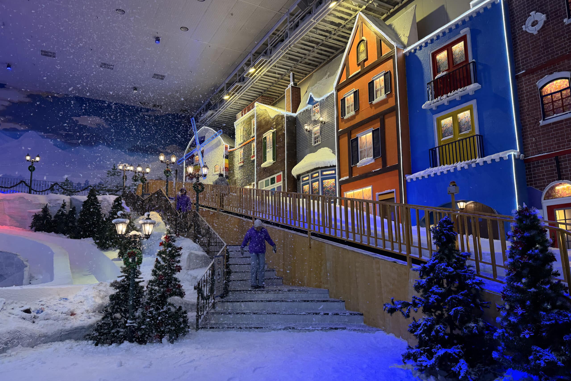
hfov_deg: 71.5
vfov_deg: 51.2
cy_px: 204
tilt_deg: +8.0
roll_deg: +0.9
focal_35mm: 25
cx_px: 286
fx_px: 396
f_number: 1.78
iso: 160
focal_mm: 6.76
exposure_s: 1/100
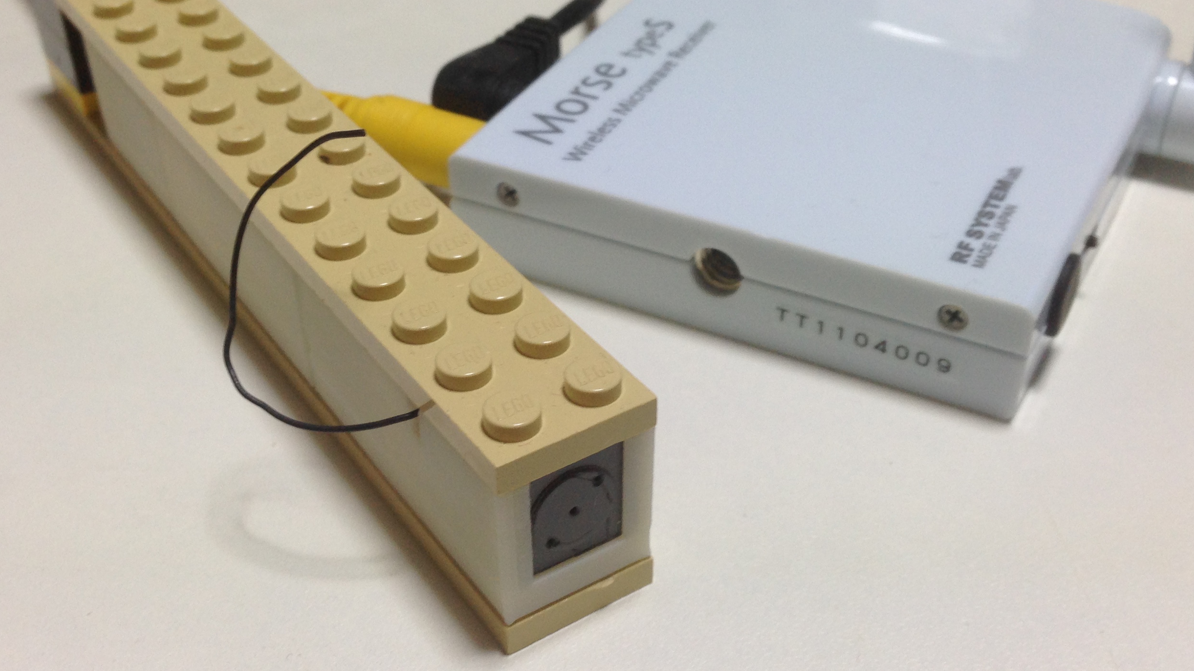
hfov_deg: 43.7
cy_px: 347
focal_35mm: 47
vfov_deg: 25.4
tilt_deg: -37.9
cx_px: 560
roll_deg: +3.5
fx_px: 1488
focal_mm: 4.12
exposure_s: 1/24
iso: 50
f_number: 2.4
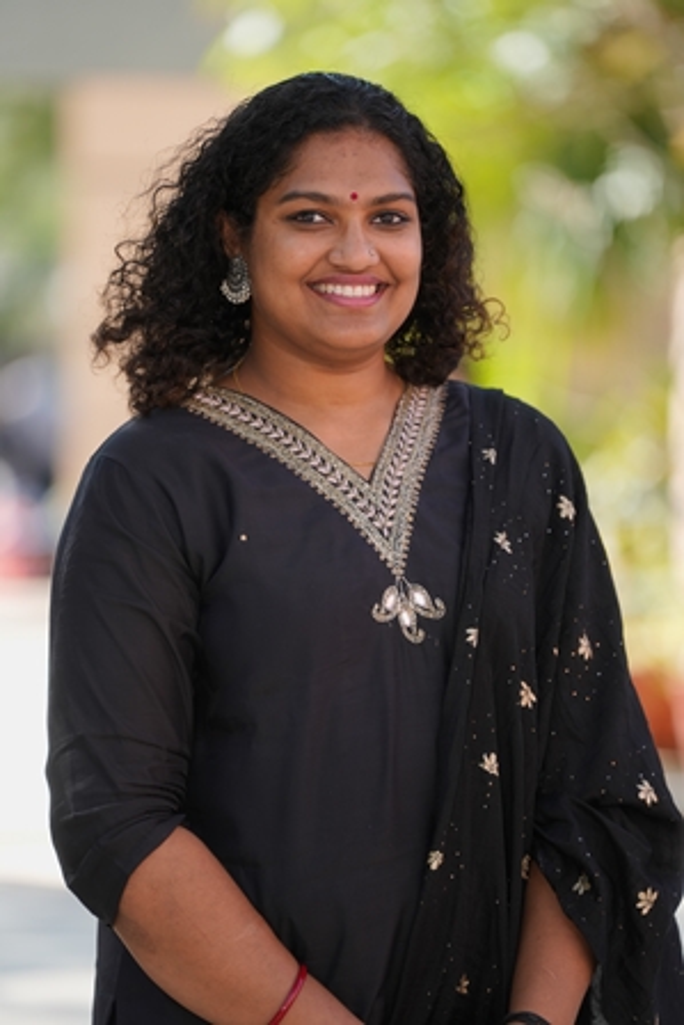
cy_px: 512
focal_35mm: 200
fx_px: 5695
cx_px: 342
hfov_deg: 6.9
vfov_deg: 10.3
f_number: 2.8
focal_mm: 200
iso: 250
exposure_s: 1/500
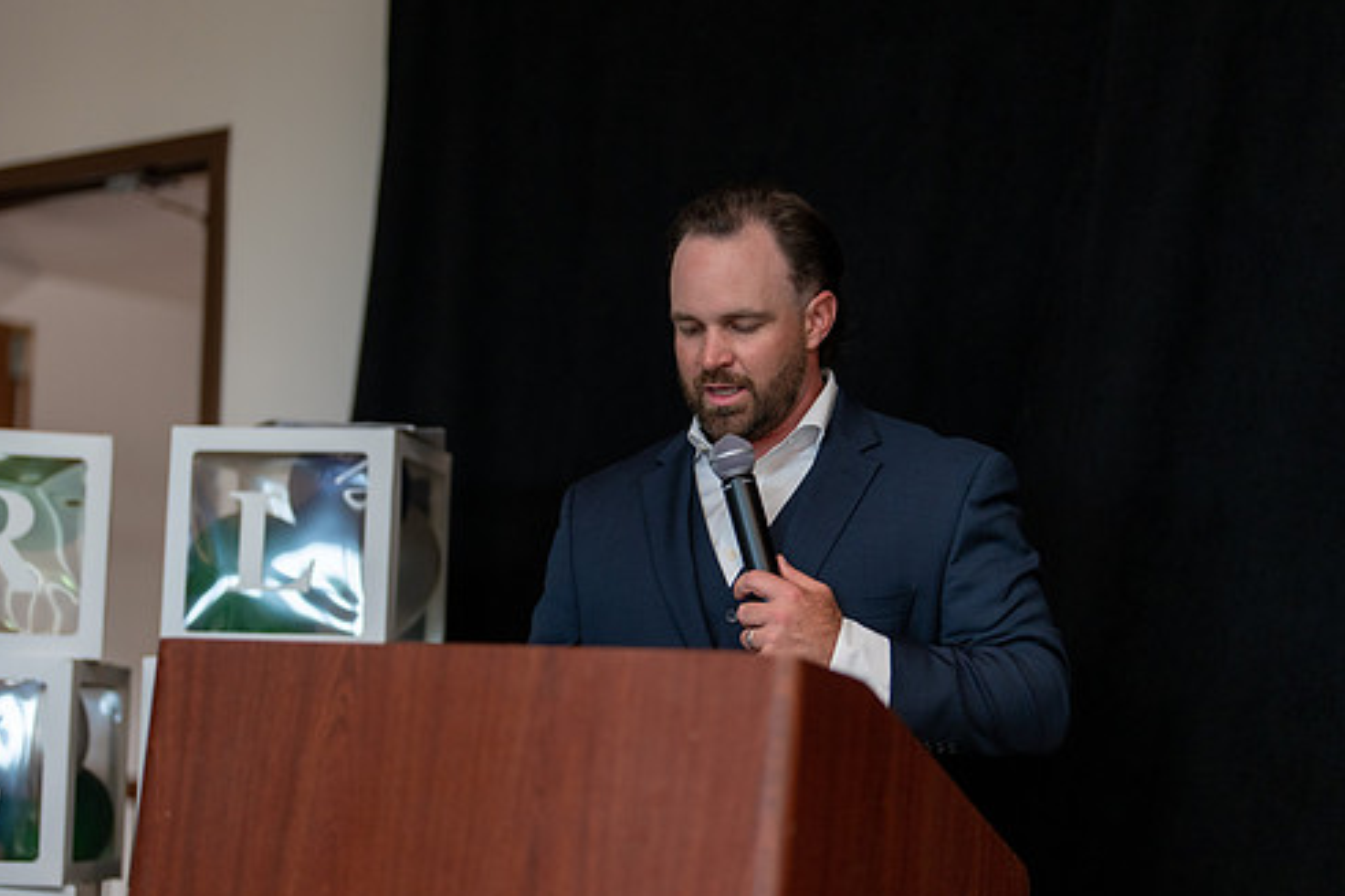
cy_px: 480
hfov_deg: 27.0
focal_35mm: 75
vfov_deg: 18.2
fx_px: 2801
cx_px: 734
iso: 250
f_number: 1.2
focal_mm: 50
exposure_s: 1/320
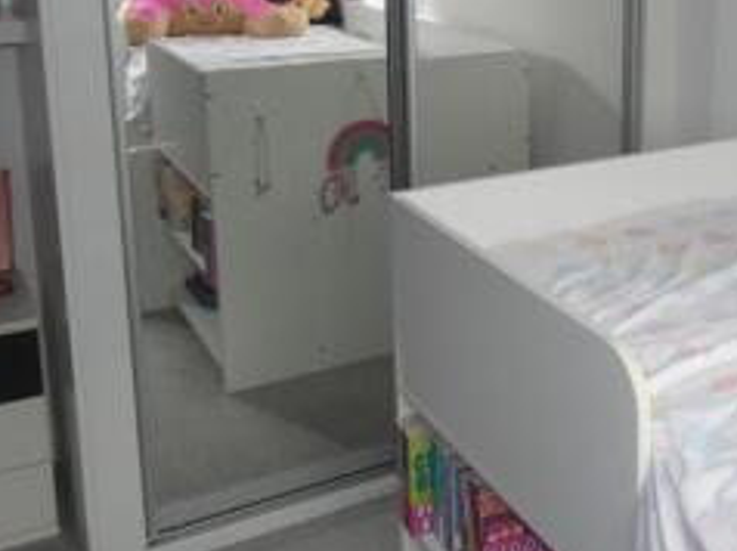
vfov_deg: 28.9
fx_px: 1042
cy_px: 104
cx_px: 618
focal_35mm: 49
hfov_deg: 37.2
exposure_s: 1/125
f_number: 2.8
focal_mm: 3.6
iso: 400
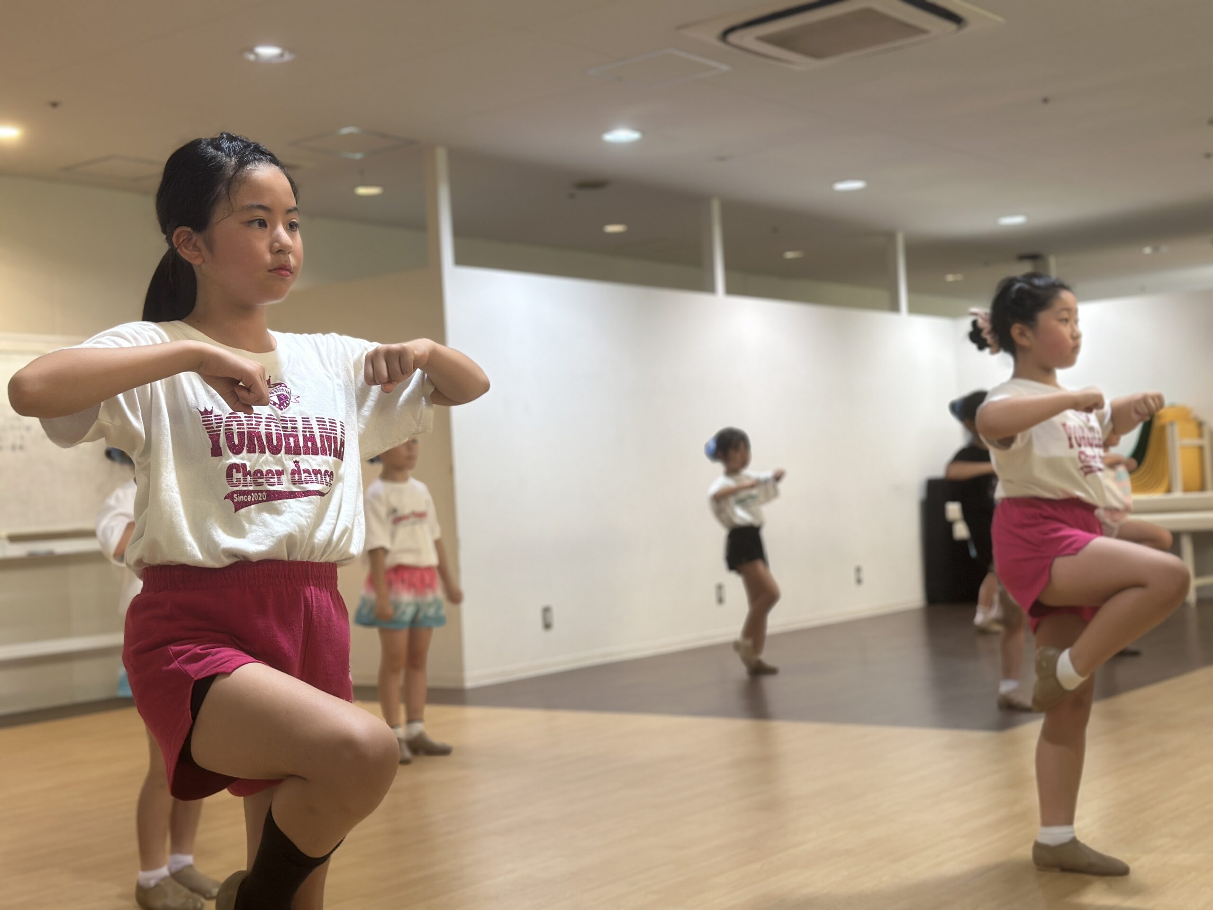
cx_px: 606
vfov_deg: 30.3
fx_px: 1682
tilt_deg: +2.8
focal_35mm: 48
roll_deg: +4.1
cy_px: 455
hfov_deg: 39.7
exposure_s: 1/50
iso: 100
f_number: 1.78
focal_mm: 6.86
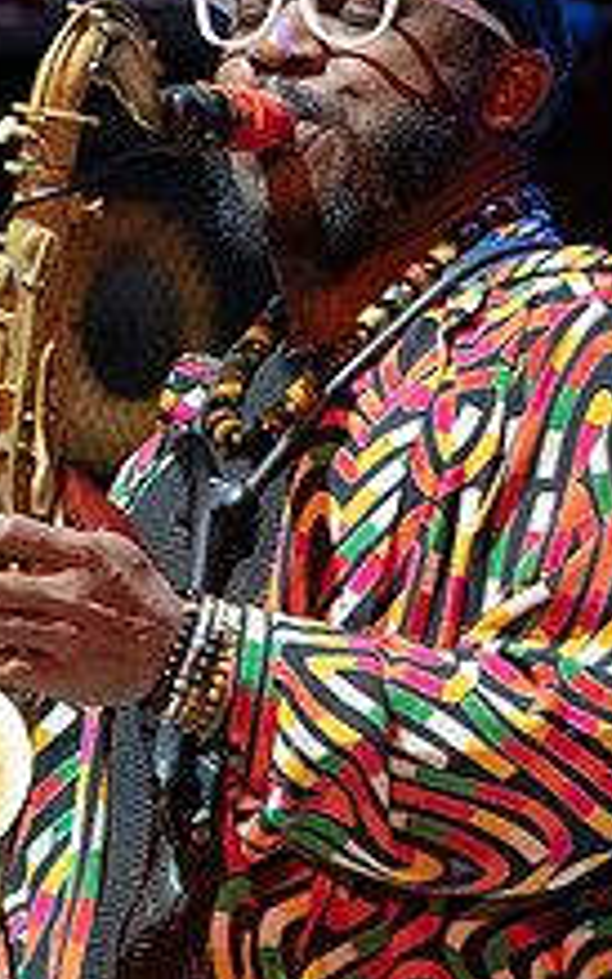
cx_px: 390
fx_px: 31309
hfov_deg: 1.1
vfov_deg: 1.8
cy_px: 861
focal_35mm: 1174
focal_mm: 318
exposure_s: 1/320
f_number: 5.6
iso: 5000
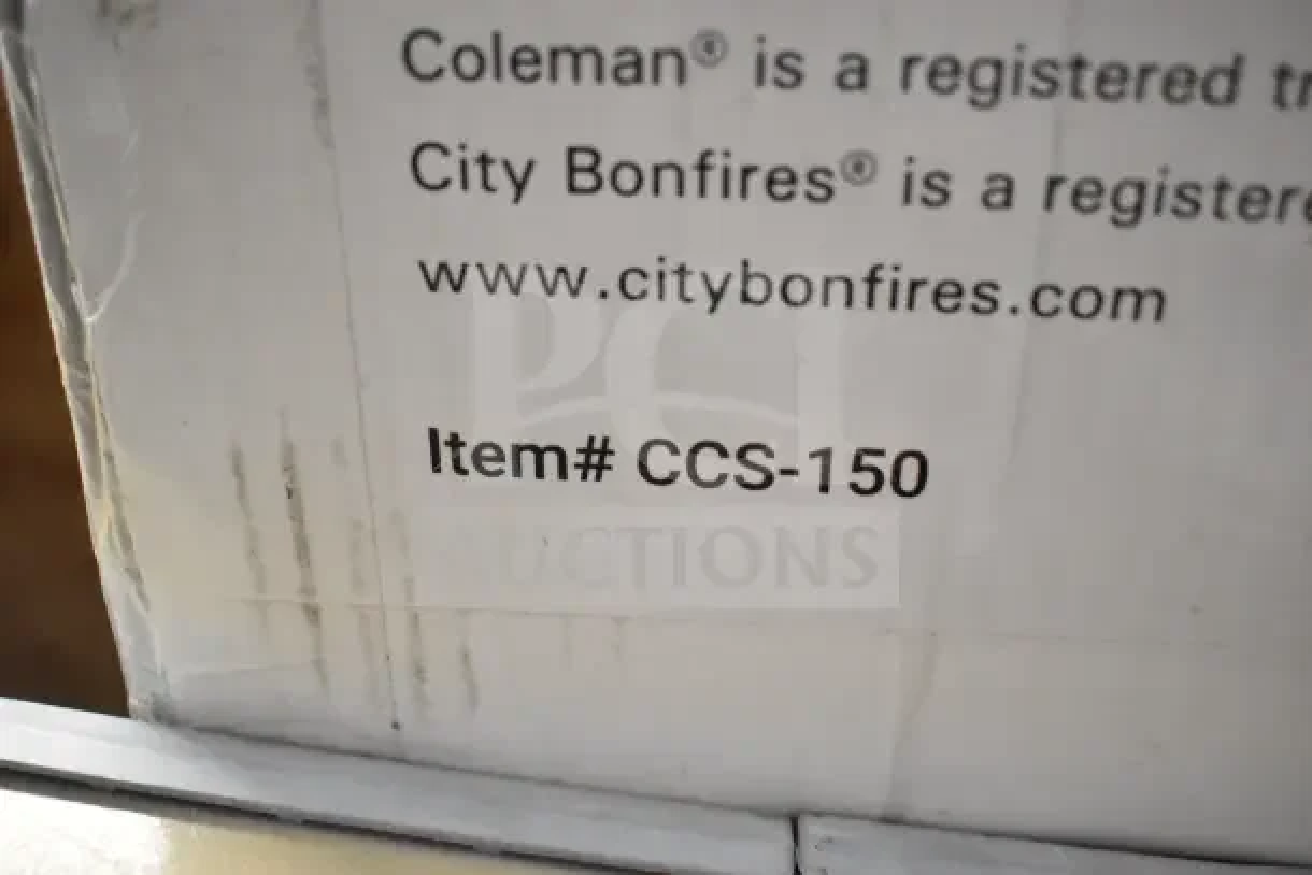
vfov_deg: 36.9
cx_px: 656
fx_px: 1312
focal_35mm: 36
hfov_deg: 53.1
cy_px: 438
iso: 6400
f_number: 4.5
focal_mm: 24
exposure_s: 1/320
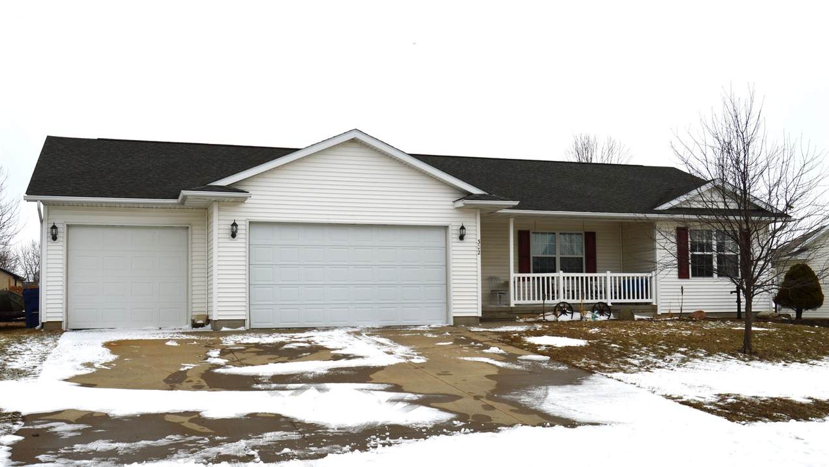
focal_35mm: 38
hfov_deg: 52.8
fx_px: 835
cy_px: 250
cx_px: 417
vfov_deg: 31.2
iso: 125
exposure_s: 1/500
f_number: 11
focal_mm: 24
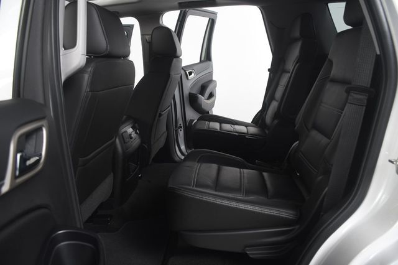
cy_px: 132
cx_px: 199
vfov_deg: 47.9
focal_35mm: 27
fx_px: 298
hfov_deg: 67.4
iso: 100
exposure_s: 1/160
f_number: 5
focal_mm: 18
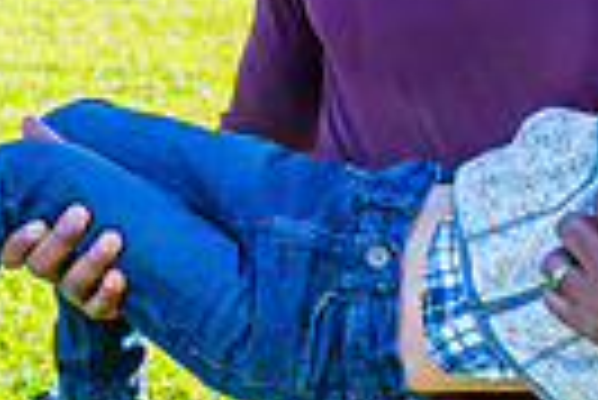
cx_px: 607
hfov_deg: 9.6
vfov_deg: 6.5
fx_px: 3542
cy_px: 148
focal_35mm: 213
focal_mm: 49
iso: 400
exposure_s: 1/500
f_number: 11
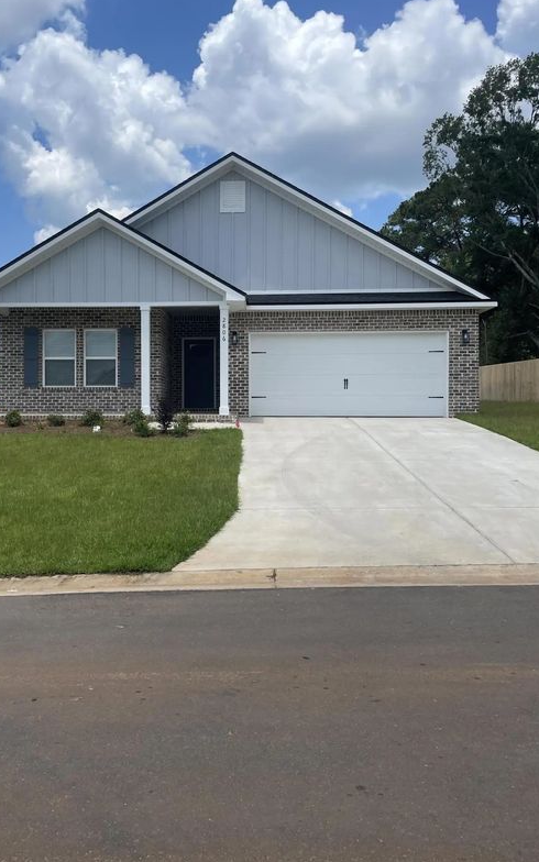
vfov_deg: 62.9
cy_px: 410
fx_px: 705
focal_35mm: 30
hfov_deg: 41.5
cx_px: 200
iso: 32
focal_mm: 4.2
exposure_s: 1/5051
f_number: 1.6
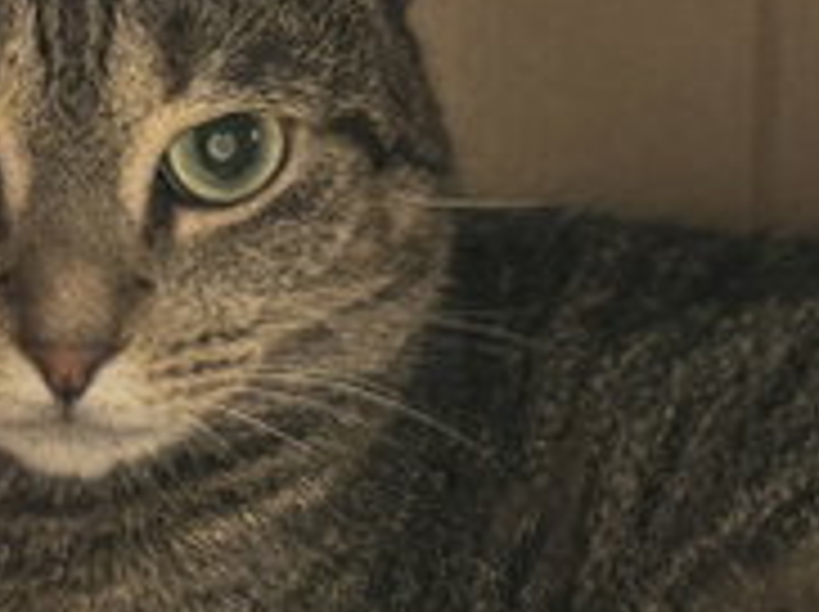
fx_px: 3119
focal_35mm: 132
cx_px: 450
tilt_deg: -5.7
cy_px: 277
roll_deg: -1.7
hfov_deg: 15.0
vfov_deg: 11.2
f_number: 1.78
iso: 800
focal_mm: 6.86
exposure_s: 1/9
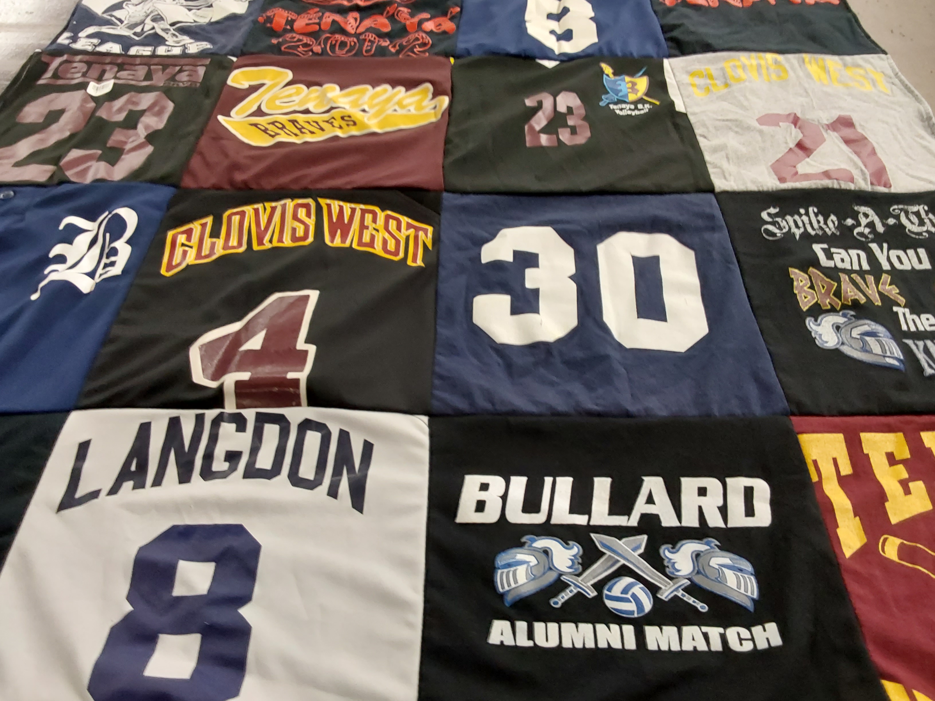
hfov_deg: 63.4
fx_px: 756
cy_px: 350
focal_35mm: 28
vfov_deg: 49.7
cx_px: 468
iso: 200
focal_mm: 2.91
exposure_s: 1/60
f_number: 1.9
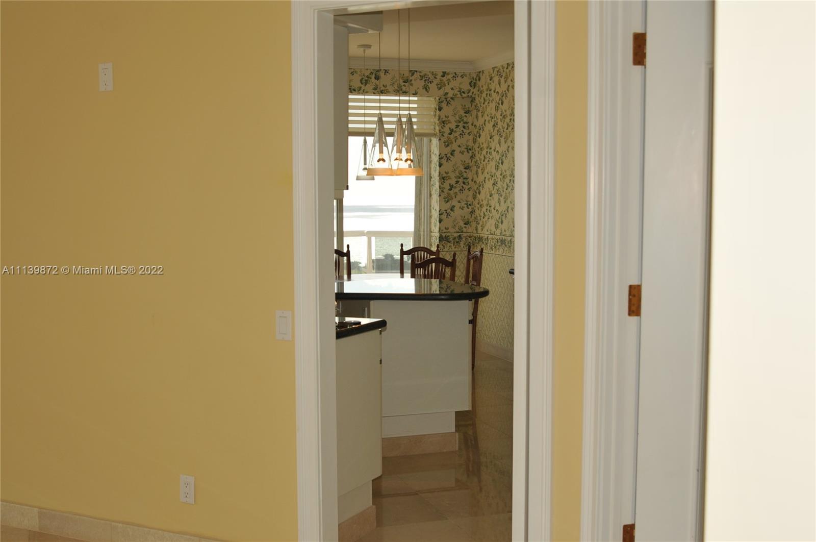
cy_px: 271
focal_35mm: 45
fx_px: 1019
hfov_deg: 43.7
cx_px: 408
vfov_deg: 29.8
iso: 250
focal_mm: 30
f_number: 4
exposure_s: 1/250
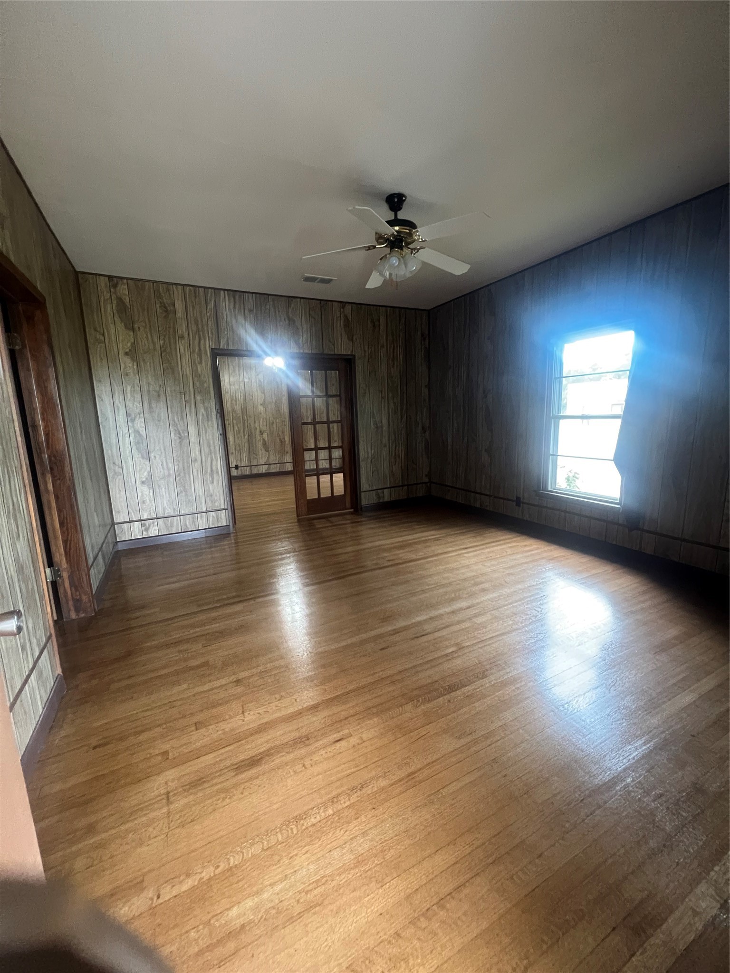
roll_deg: +2.0
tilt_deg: -9.5
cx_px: 365
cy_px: 486
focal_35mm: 13
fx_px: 366
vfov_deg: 106.2
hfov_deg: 89.9
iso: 500
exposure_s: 1/60
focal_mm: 1.57
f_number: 1.8
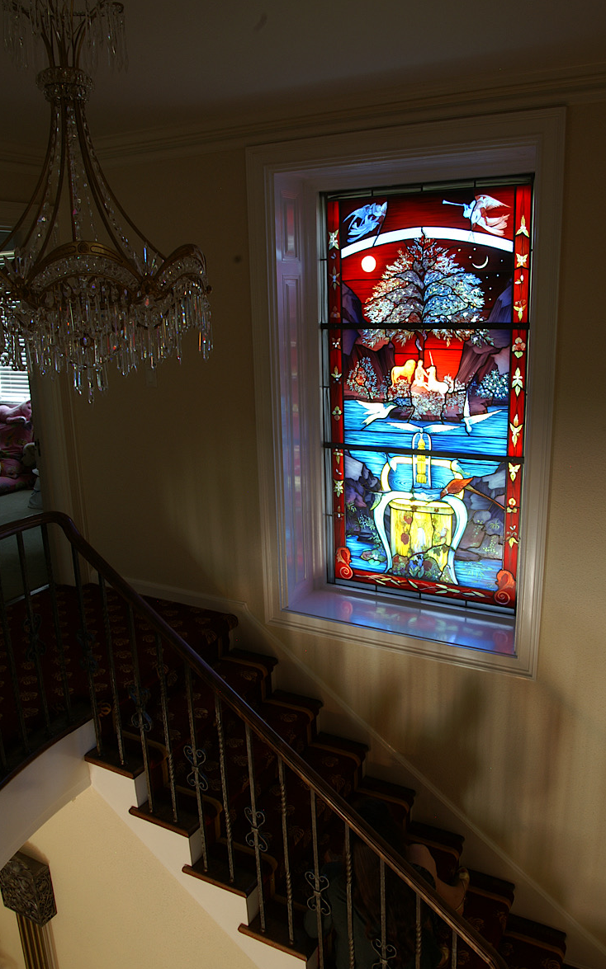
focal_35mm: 27
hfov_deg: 46.7
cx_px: 327
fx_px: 701
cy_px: 490
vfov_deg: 69.4
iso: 100
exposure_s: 1.5
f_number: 22
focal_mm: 17
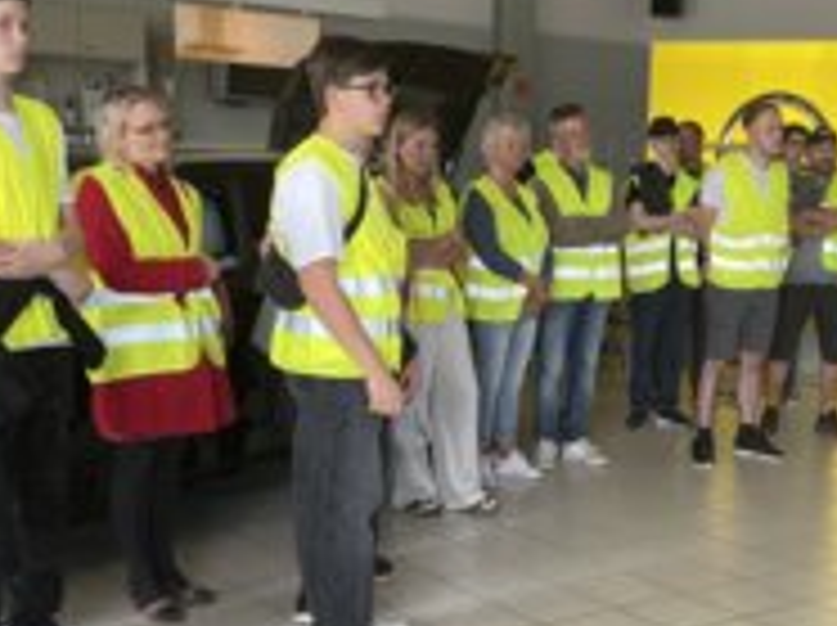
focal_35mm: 56
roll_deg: -2.0
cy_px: 459
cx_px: 626
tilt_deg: -11.1
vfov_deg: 25.8
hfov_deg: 33.7
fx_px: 1352
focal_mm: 4.2
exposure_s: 1/121
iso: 100
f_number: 1.6
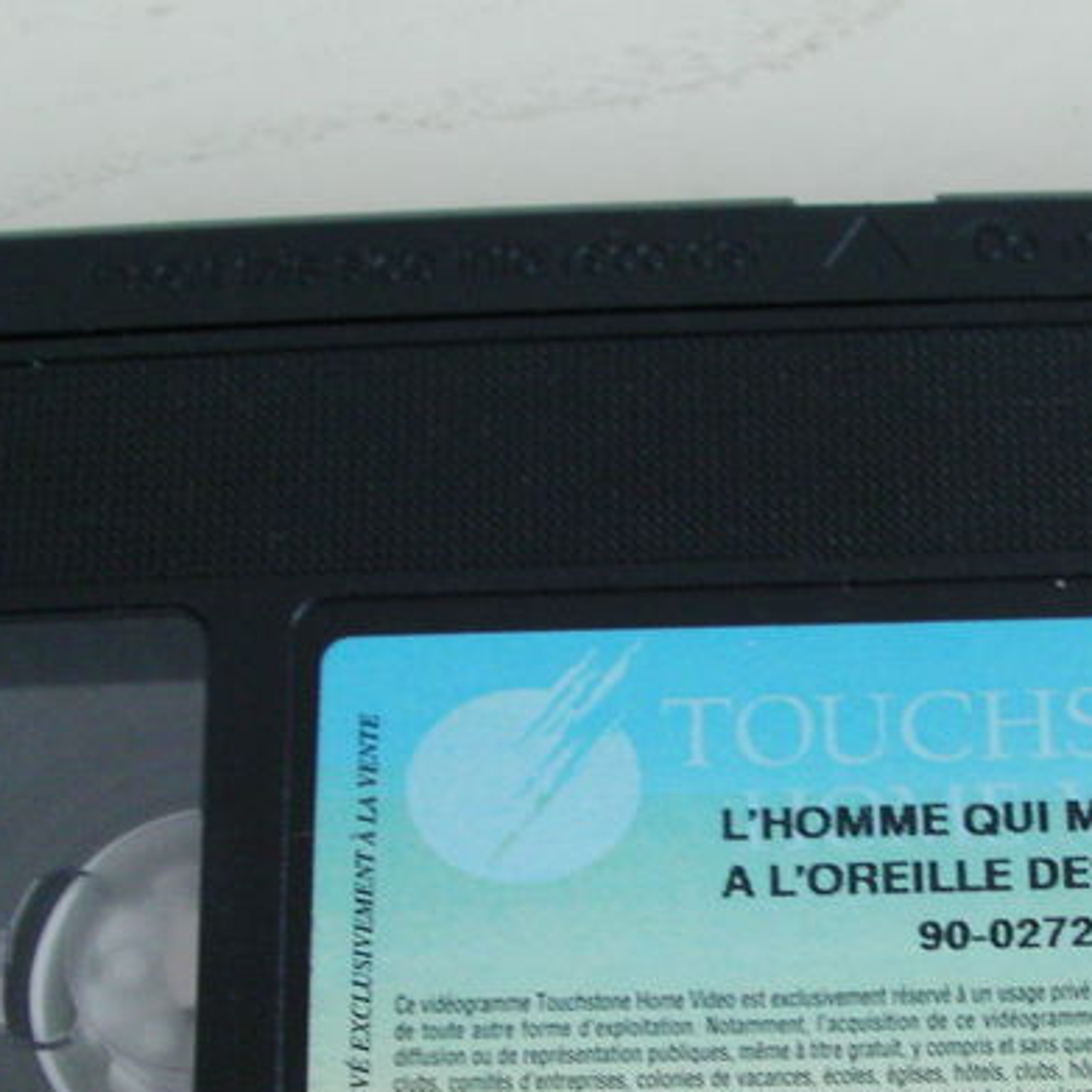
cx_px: 737
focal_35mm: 86
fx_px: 3069
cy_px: 930
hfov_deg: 20.1
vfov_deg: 19.9
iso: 150
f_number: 3.5
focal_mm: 6.3
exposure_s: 1/30
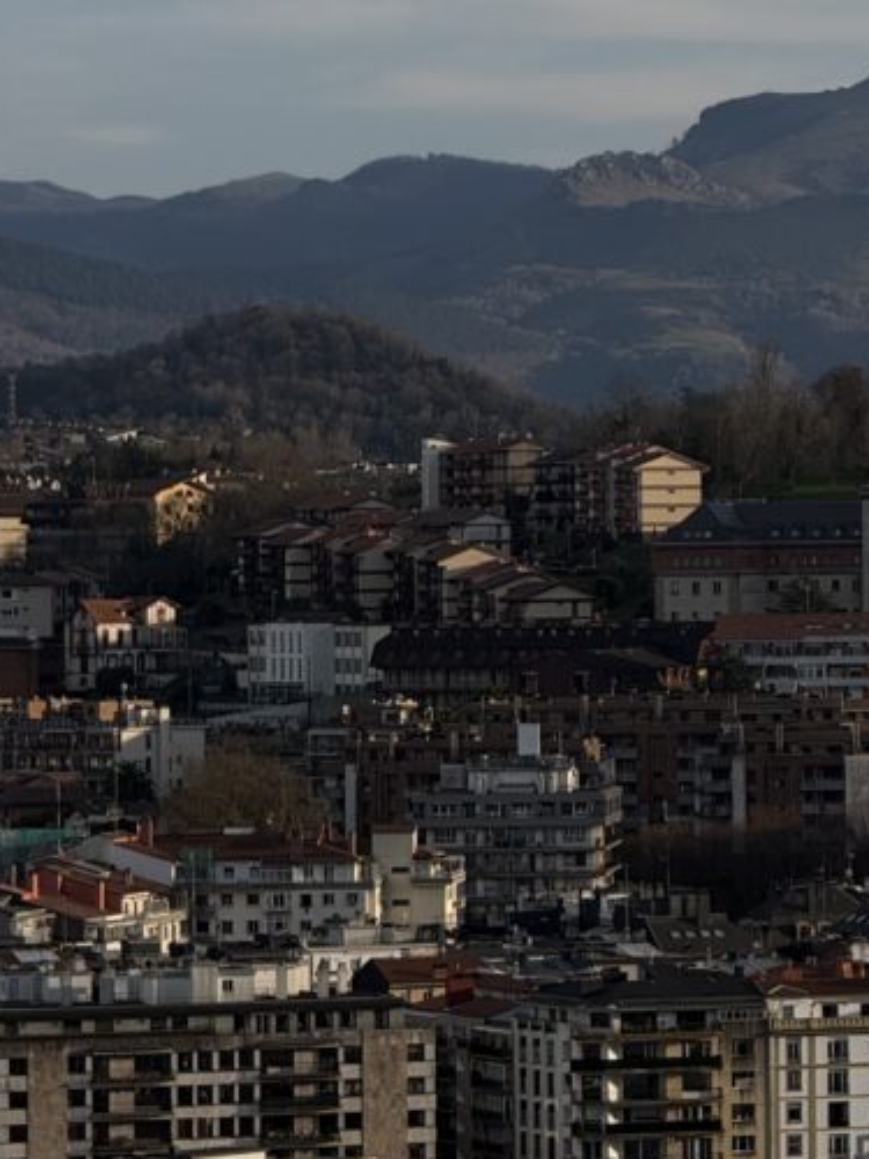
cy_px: 241
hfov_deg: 6.0
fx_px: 8234
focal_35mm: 246
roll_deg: +0.3
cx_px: 837
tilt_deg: +1.5
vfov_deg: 8.0
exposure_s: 1/1577
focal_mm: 15.66
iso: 64
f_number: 2.8
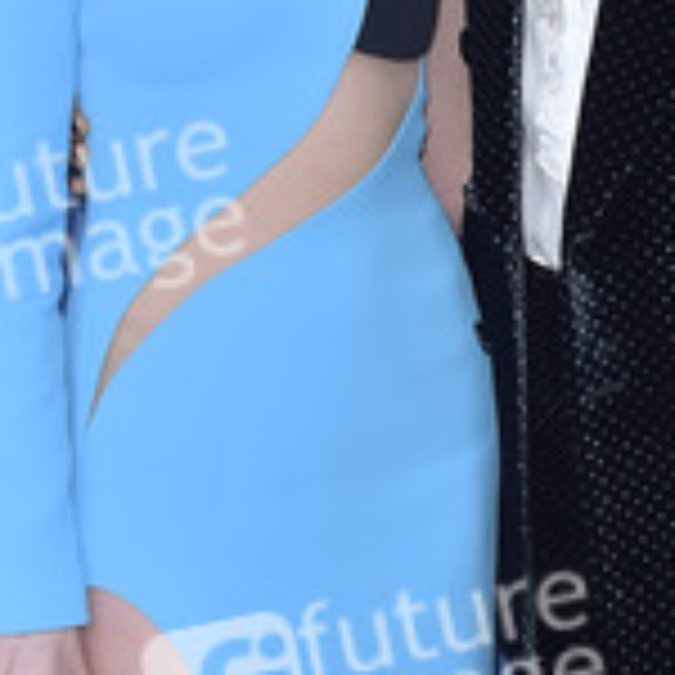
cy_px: 4
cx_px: 506
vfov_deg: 13.8
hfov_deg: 13.9
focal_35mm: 125
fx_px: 2758
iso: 320
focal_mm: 55
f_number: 7.1
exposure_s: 1/250
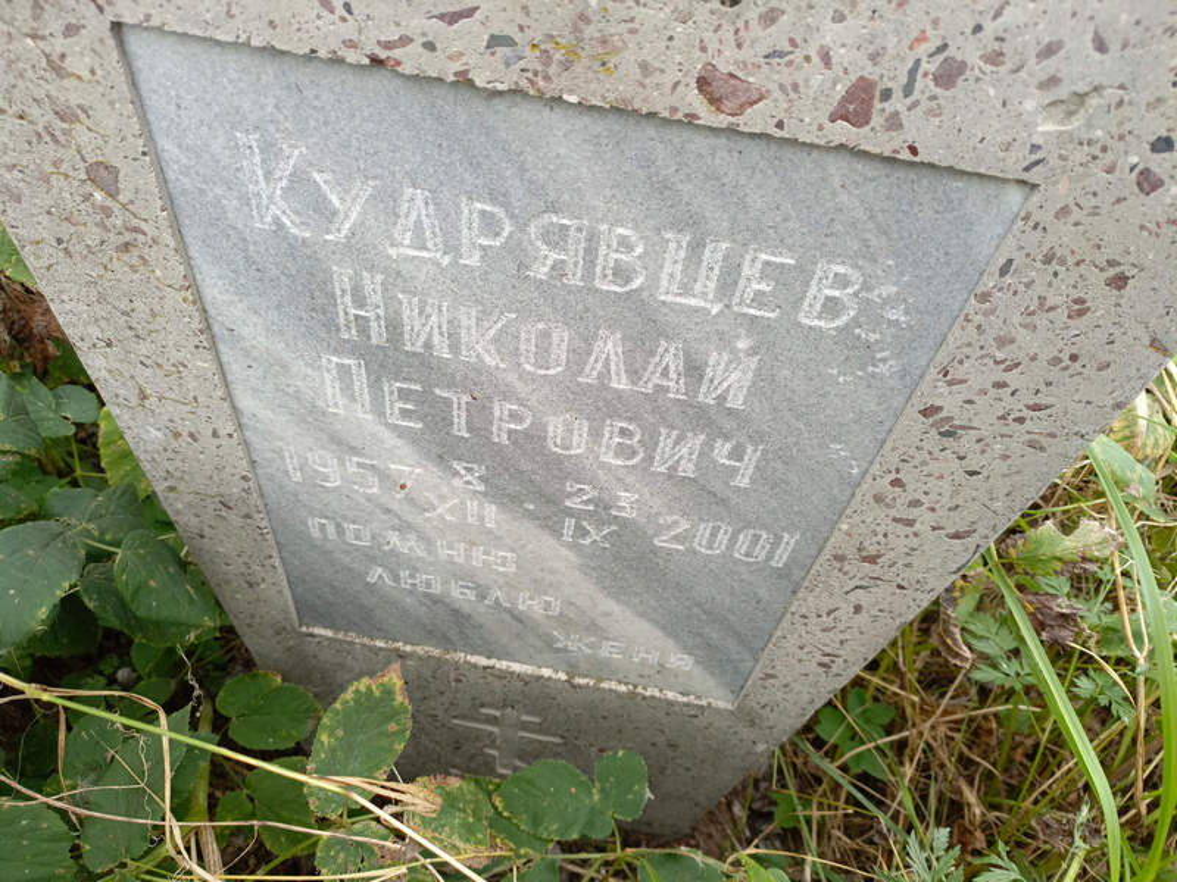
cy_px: 441
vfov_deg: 54.9
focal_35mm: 25
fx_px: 850
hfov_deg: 69.4
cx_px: 588
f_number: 1.69
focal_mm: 4.76
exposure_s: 1/100
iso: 287
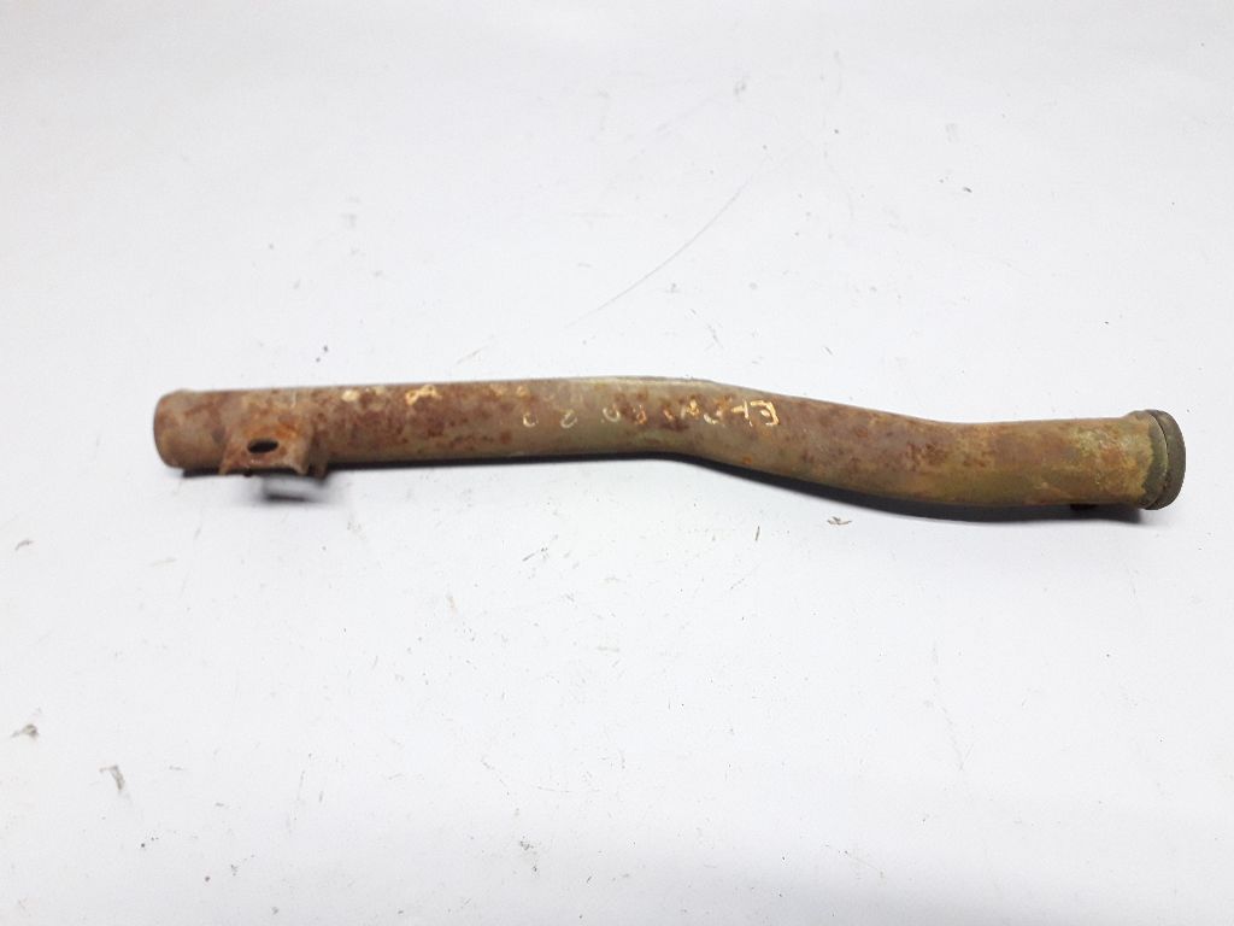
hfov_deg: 65.3
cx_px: 617
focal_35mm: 27
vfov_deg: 51.4
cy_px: 463
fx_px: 963
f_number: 1.9
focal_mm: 3.6
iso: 200
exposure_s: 1/25
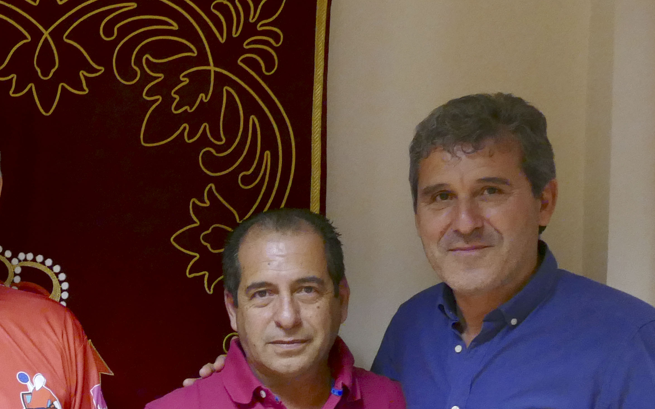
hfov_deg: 27.6
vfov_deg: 17.9
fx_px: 1232
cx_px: -41
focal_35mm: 69
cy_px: 491
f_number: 3
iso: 800
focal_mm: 10.6
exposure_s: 1/80
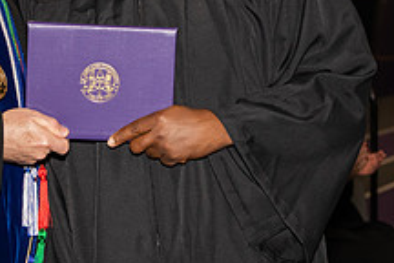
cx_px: 55
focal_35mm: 188
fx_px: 2057
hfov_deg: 10.9
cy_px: 41
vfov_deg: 7.3
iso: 1000
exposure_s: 1/200
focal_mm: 70
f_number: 5.6
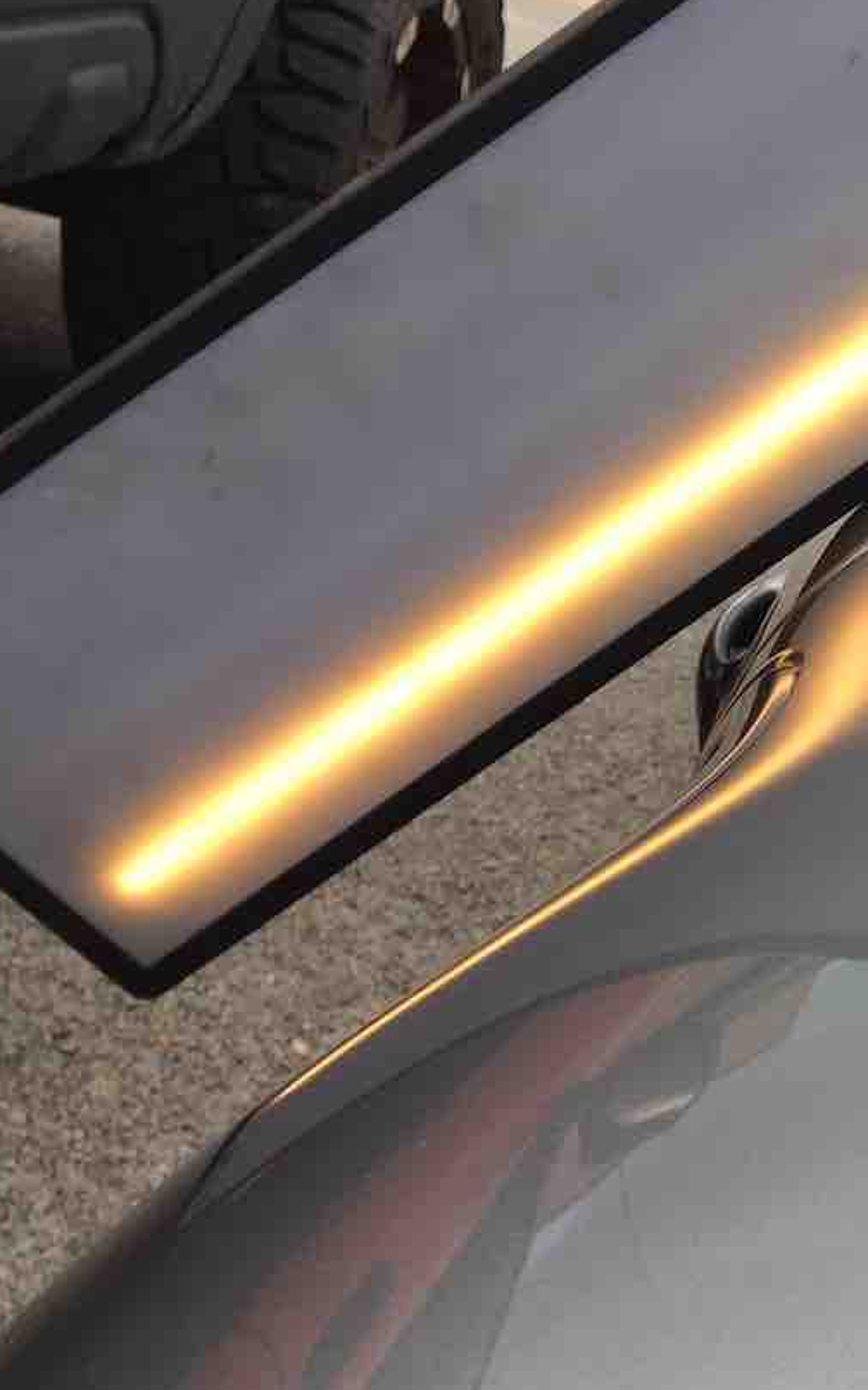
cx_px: 1199
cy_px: 839
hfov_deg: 20.9
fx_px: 2082
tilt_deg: -21.4
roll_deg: -17.6
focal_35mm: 55
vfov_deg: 36.7
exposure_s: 1/476
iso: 32
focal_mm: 4.15
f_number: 2.2
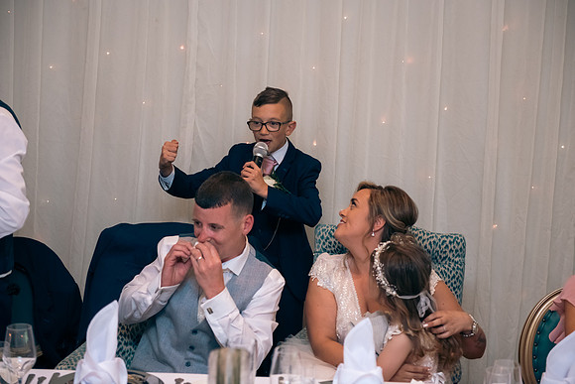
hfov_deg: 28.8
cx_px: 288
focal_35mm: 70
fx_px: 1118
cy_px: 192
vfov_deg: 19.5
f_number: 3.5
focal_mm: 70
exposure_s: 1/160
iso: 800
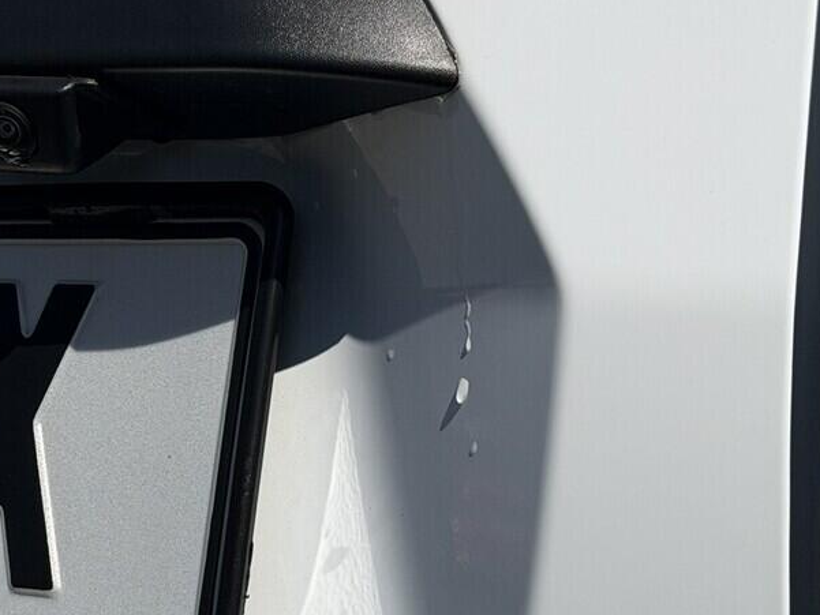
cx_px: -87
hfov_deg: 16.6
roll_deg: -0.9
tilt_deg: -0.4
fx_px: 2725
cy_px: 196
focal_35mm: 115
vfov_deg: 12.9
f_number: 1.78
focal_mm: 6.76
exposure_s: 1/11364
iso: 64
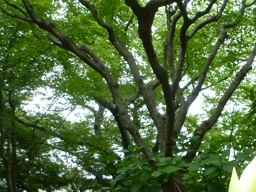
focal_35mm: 57
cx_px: 278
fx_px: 421
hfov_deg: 30.4
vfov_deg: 23.6
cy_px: 227
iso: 160
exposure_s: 1/60
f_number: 3.3
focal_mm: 4.3
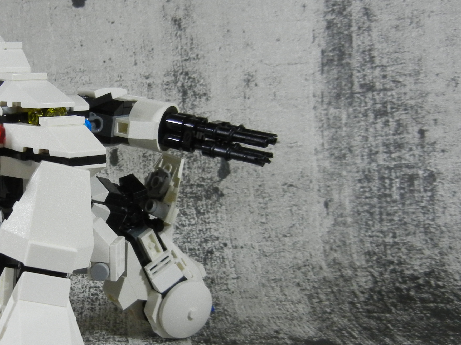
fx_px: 746
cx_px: 50
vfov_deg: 26.0
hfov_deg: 32.7
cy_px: 223
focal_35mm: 56
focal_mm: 5.4
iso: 400
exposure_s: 1/67
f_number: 3.5
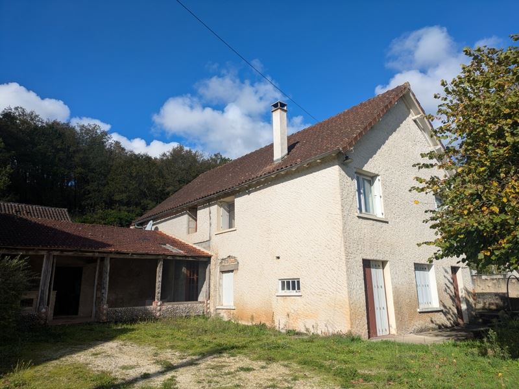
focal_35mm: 25
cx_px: 260
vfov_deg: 54.9
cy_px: 194
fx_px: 375
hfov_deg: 69.4
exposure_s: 1/2732
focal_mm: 5.43
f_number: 1.89
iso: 49
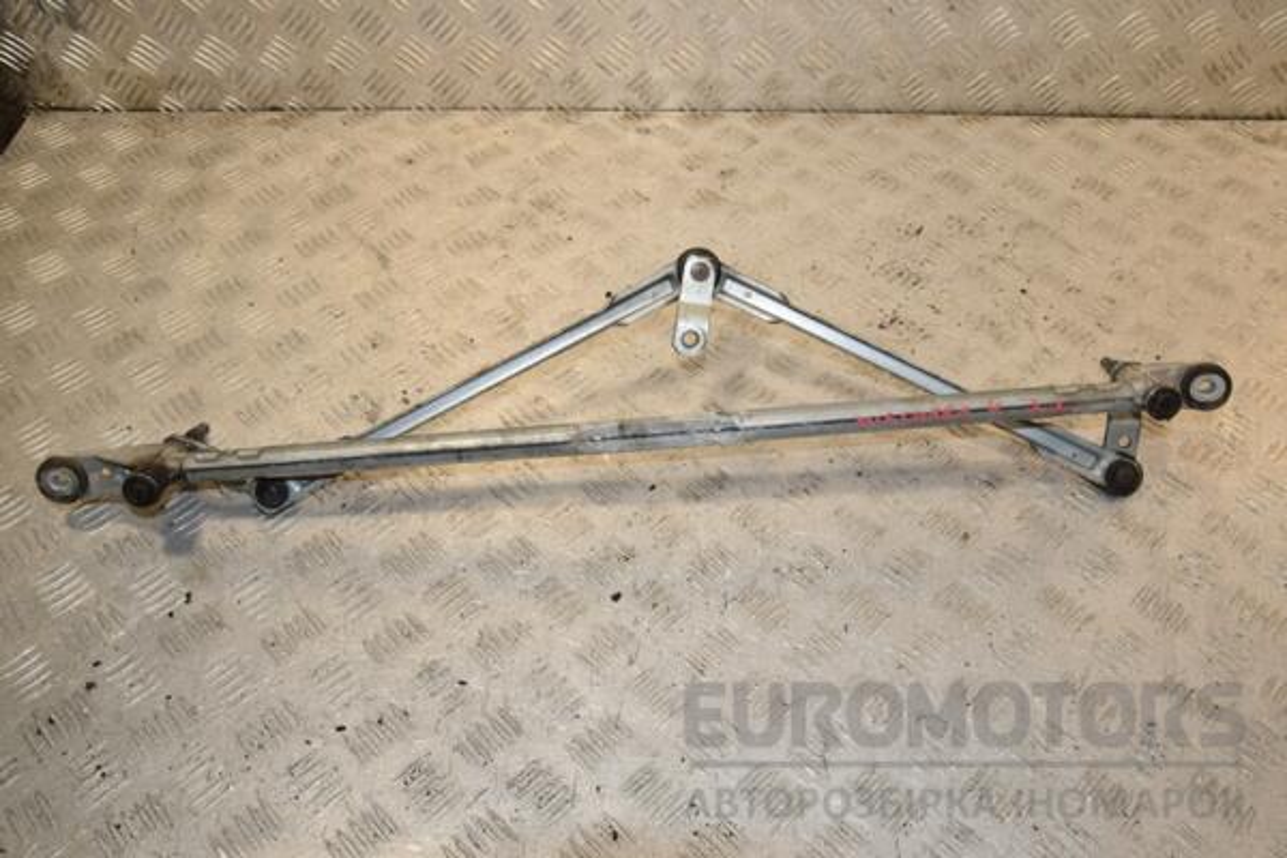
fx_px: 1126
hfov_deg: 59.5
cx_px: 644
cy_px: 429
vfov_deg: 41.7
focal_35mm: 32
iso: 800
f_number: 9
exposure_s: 1/200
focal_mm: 21
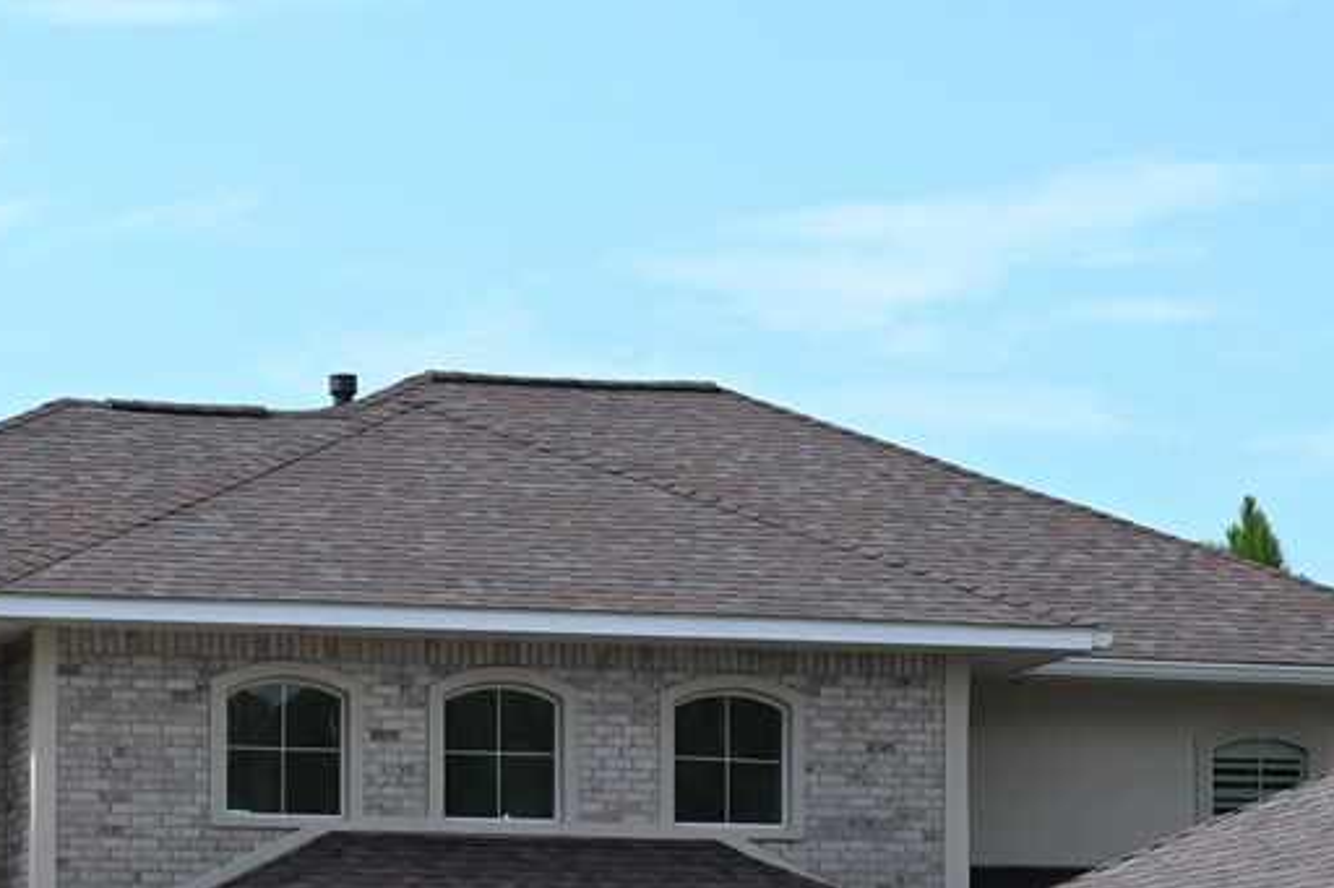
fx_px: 5630
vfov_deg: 8.9
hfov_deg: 13.4
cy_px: 979
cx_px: 1092
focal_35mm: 152
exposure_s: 1/320
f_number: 7.1
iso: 100
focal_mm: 38
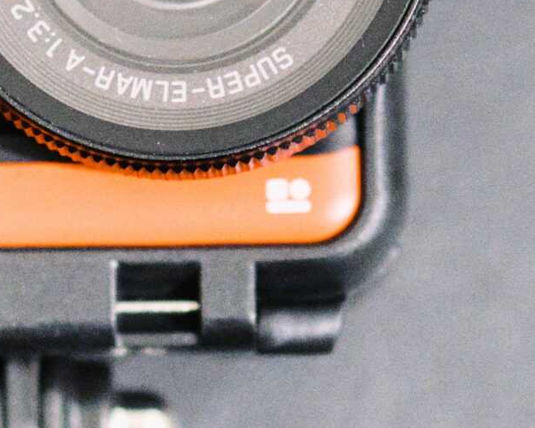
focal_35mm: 290
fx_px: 4593
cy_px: 149
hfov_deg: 6.6
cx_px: -79
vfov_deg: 5.3
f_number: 1.8
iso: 6400
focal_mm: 50
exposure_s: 1/125
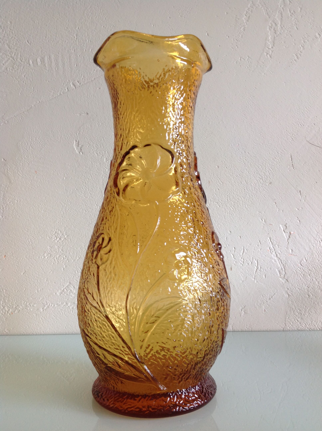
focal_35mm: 35
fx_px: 435
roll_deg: +2.5
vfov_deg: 52.7
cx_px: 161
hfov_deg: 40.6
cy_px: 216
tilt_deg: +1.1
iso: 50
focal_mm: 4.28
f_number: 2.4
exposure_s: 1/17
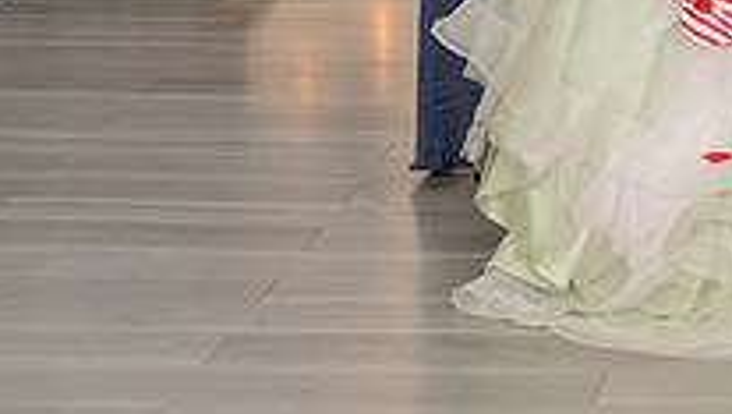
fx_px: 3303
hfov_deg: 12.4
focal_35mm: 170
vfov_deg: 7.1
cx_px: 873
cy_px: -196
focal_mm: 58
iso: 500
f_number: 3.5
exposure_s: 1/200
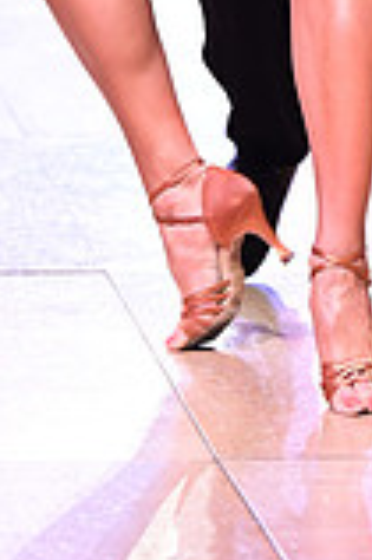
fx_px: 5297
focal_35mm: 341
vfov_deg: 5.9
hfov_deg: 4.0
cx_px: 248
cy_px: -432
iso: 1600
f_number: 3.2
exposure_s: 1/320
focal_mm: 93
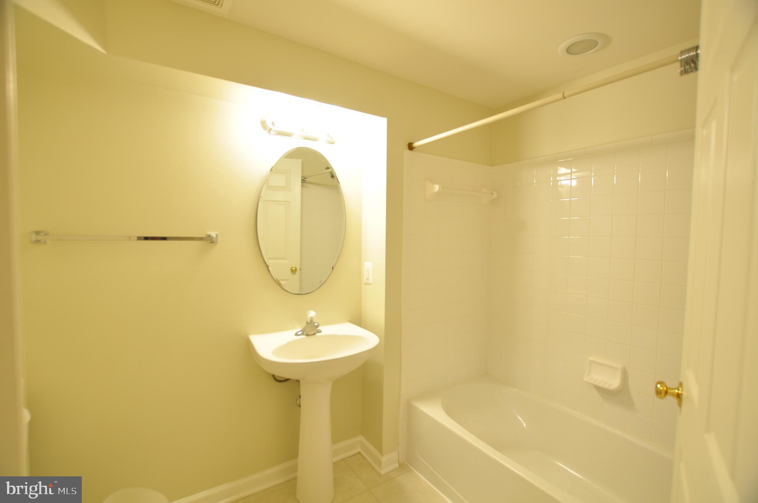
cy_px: 252
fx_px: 315
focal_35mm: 15
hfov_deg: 100.5
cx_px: 379
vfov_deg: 77.2
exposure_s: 1/13
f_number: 3.5
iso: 200
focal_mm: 10
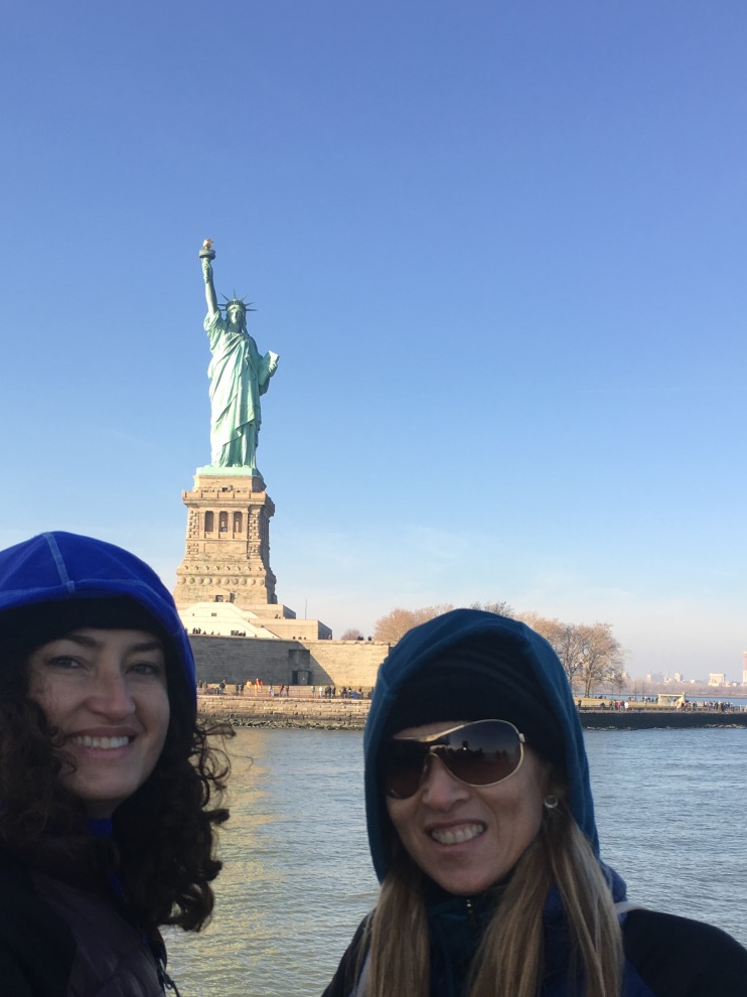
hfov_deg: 35.9
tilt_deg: +0.7
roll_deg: -1.1
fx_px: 1151
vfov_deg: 46.1
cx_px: 314
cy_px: 662
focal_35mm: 40
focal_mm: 4.15
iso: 25
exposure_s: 1/635
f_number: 2.2
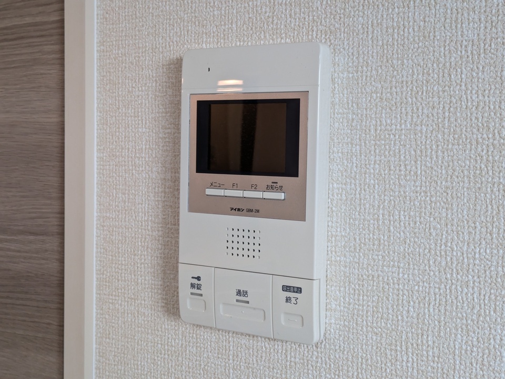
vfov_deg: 28.6
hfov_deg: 37.5
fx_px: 744
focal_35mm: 51
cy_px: 190
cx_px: 252
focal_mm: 5.43
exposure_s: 1/120
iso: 111
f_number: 1.89
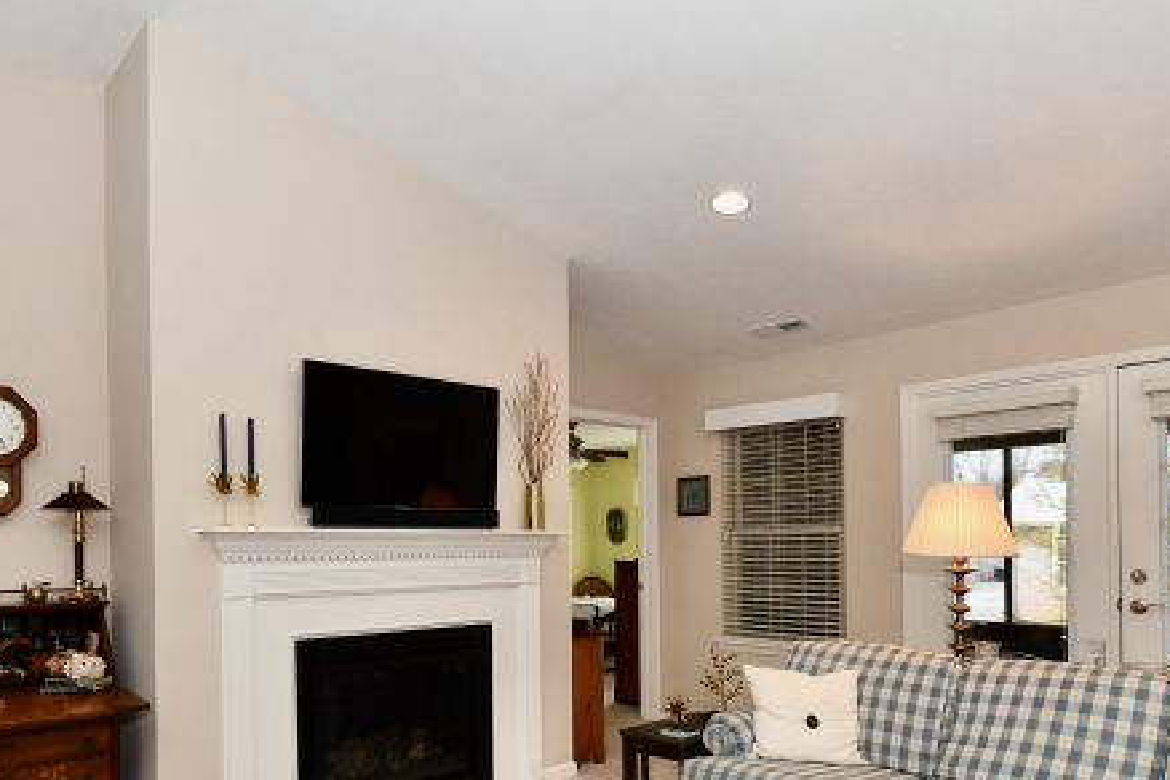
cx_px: 500
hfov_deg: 73.3
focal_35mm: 24
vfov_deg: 51.2
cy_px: 572
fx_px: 780
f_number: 6.3
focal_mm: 14
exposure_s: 1/60
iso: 640
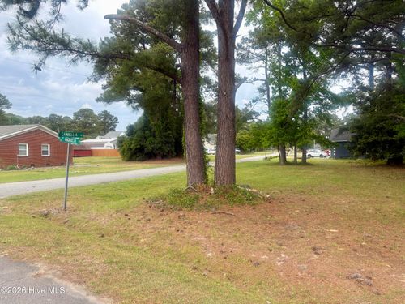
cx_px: 202
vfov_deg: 53.1
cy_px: 152
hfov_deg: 67.3
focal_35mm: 26
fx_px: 304
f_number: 1.6
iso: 50
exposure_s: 1/1175
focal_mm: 5.96
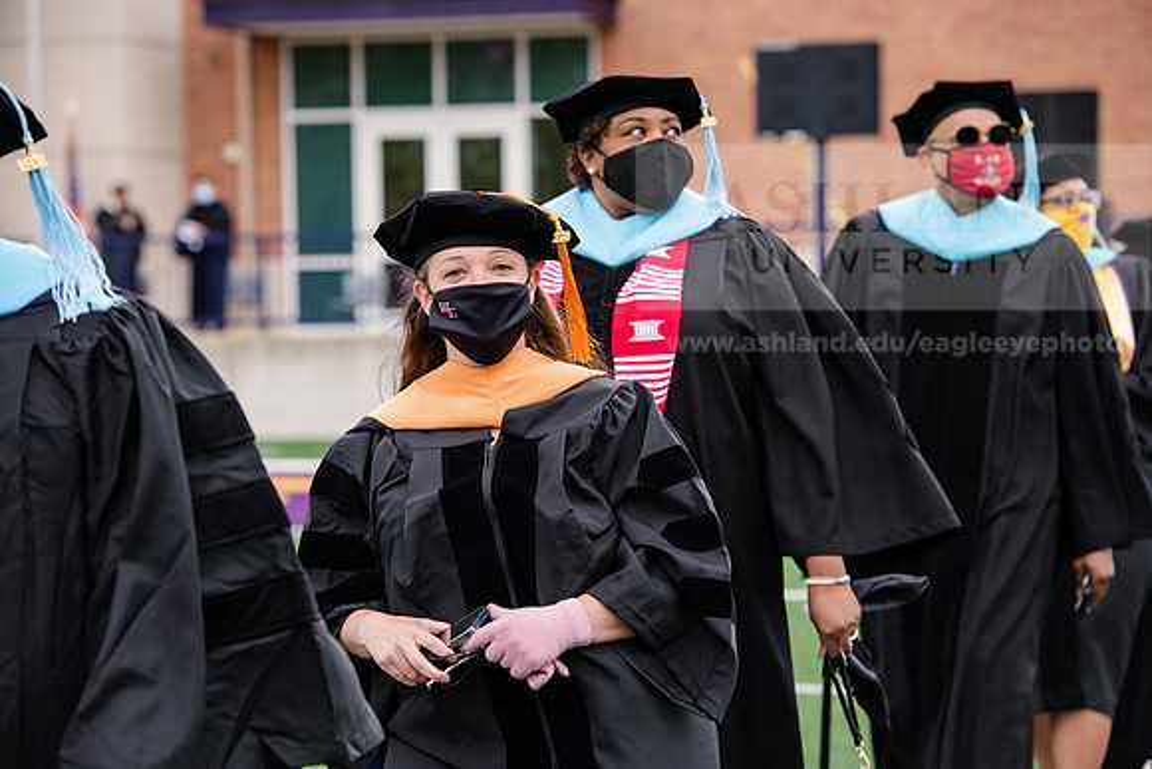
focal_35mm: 140
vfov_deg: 9.8
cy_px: 384
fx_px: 4481
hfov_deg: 14.7
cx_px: 576
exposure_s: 1/500
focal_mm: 140
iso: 500
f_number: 5.6
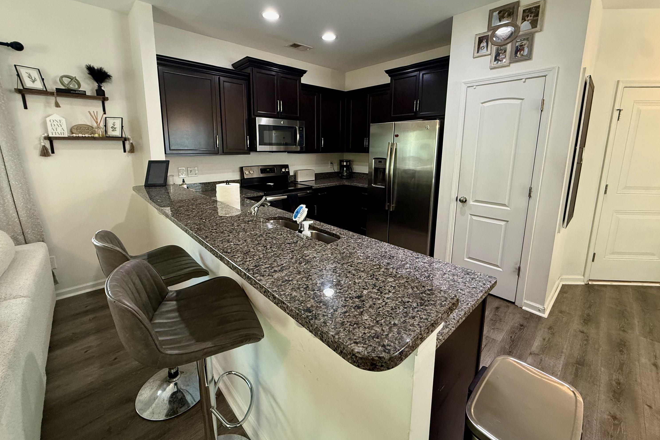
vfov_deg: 76.9
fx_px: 275
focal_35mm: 15
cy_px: 190
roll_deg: -0.4
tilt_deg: -9.1
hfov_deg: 100.4
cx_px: 326
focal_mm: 2.22
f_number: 2.2
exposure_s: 1/60
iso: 400
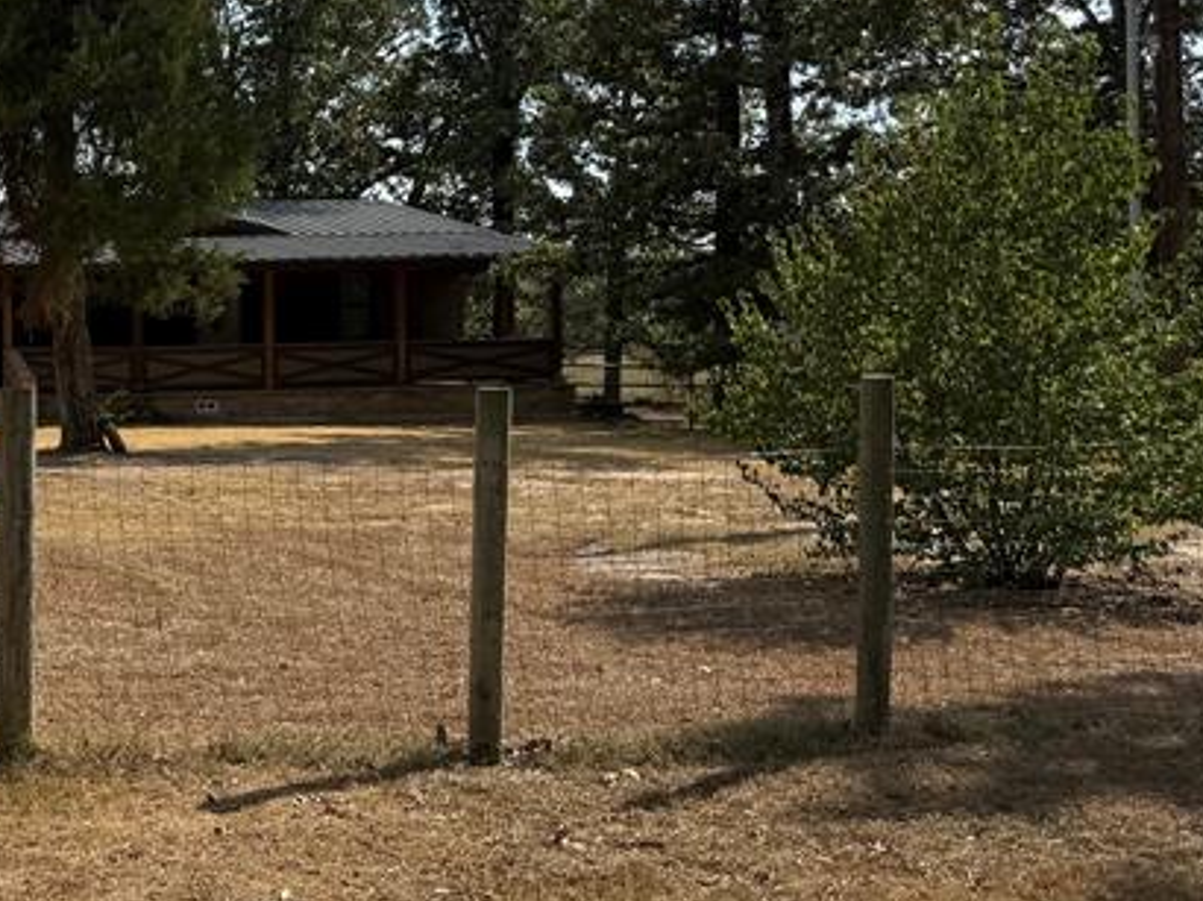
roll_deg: +1.1
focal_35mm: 60
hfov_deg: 27.8
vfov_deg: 24.4
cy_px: 390
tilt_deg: -1.0
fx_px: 2084
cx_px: -279
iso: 80
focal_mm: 6.76
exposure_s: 1/6173
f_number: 1.78
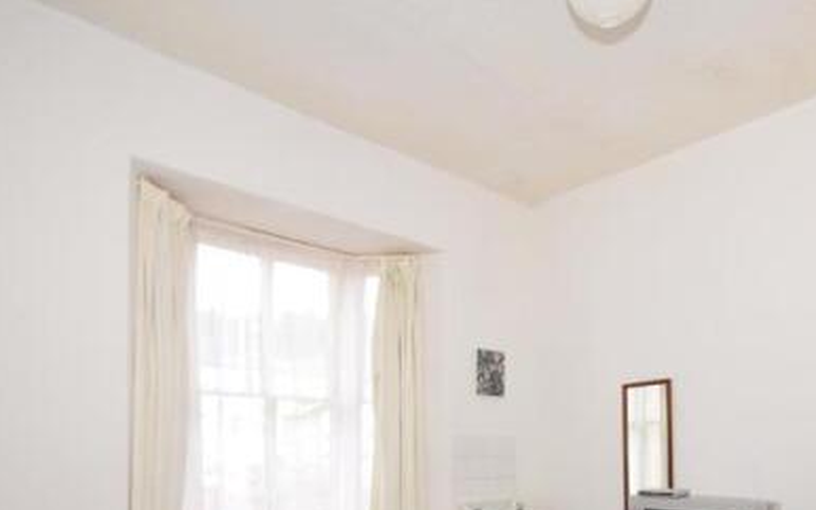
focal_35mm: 26
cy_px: 426
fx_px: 578
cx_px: 550
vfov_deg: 44.6
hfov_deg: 68.3
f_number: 6.3
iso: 640
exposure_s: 1/160
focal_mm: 10
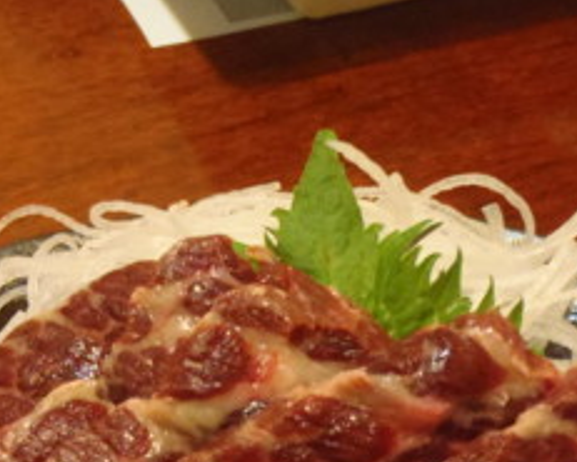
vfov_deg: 21.1
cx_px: 342
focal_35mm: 71
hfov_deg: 26.7
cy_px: 417
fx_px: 1213
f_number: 3.9
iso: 400
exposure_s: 1/4
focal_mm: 5
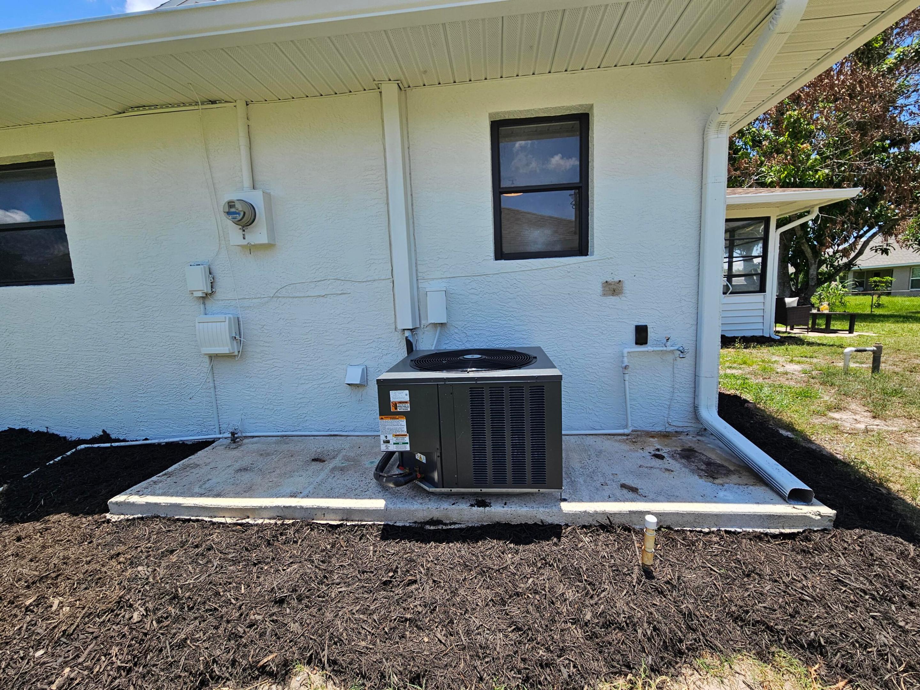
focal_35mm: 13
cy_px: 345
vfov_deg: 89.9
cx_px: 460
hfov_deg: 106.2
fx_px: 346
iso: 50
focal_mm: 2.2
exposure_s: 1/1090
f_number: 2.2
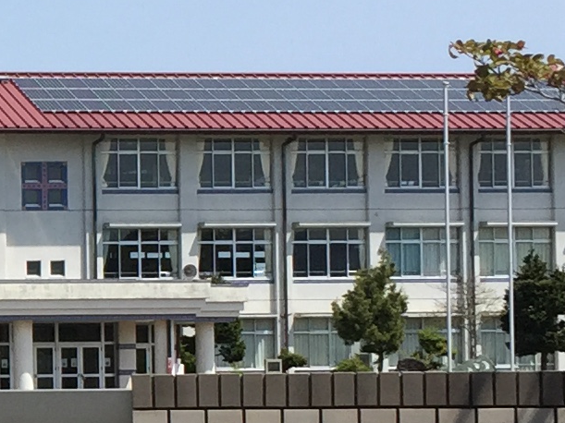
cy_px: 332
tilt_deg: +0.0
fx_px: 2529
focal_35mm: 155
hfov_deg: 11.9
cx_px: -403
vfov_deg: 9.5
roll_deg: -0.1
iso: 32
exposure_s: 1/2198
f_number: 2.2
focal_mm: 4.15
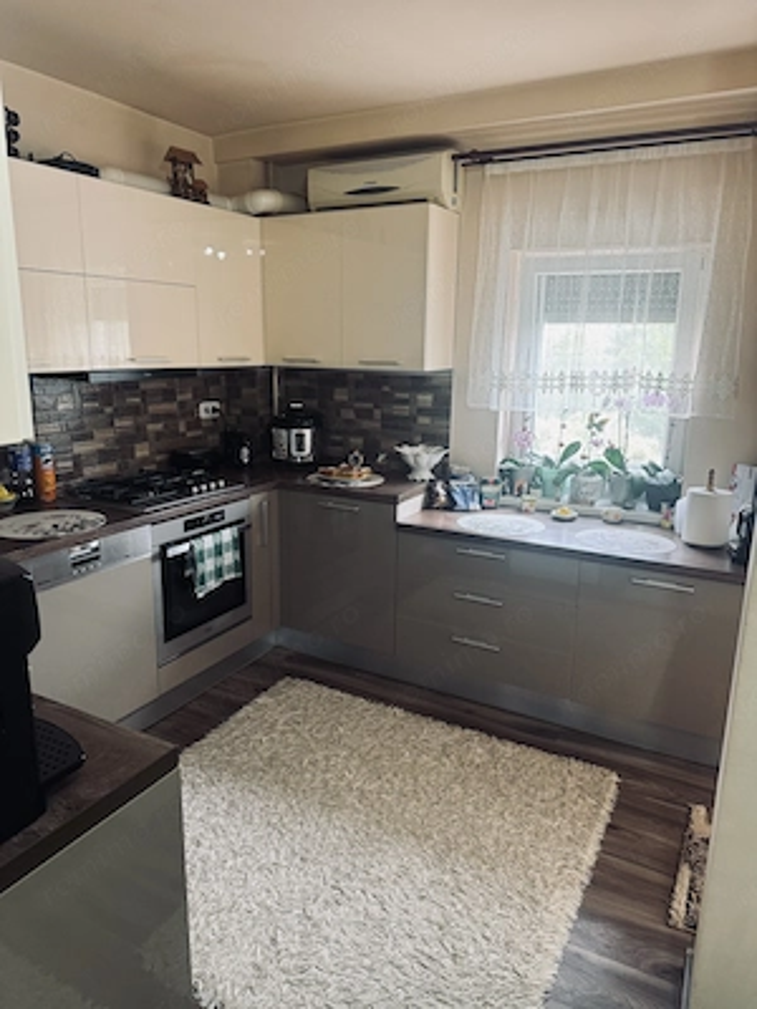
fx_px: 700
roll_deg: -0.5
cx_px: 378
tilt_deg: -12.8
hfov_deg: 56.8
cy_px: 504
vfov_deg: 71.6
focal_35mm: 24
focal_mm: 6.76
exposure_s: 1/50
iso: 160
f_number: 1.78
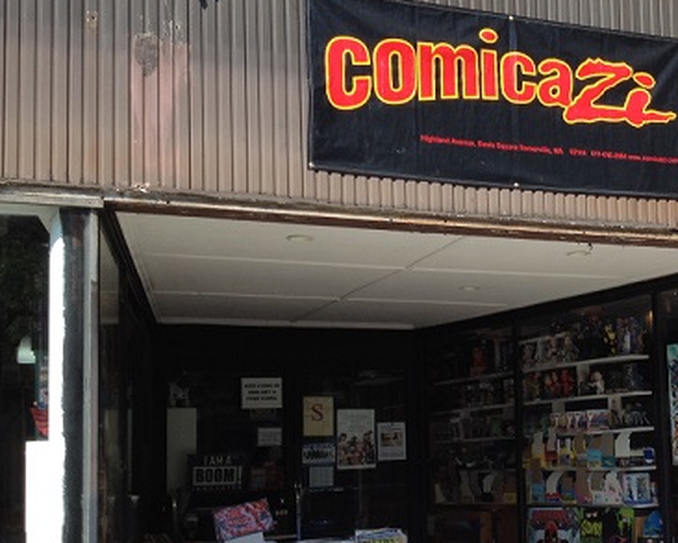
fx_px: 1285
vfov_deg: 23.8
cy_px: 338
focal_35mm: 64
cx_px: 565
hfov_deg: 28.8
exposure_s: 1/986
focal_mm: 4.28
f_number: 2.4
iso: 50
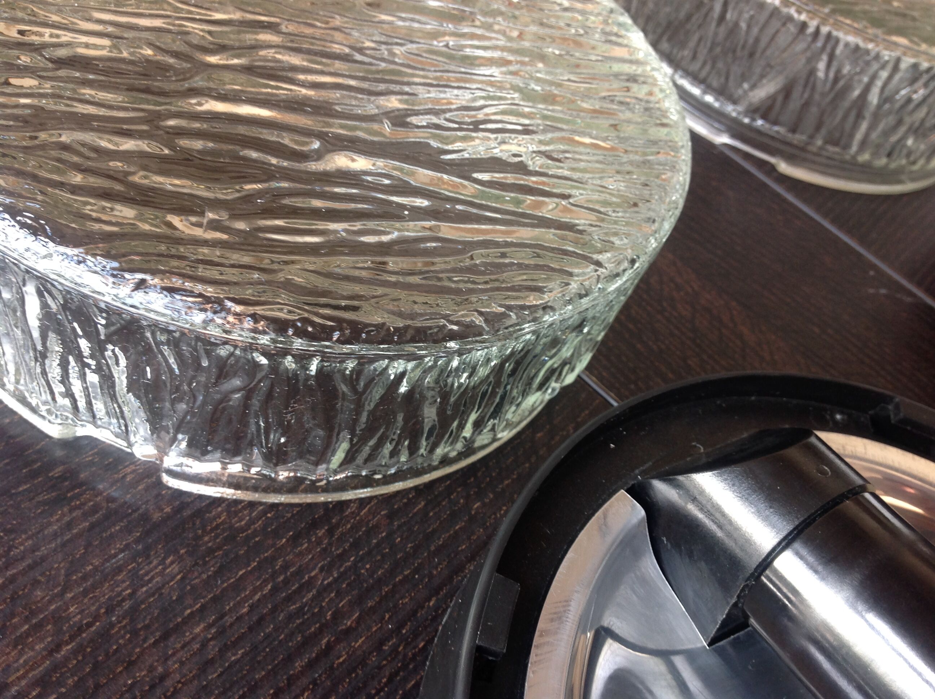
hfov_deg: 52.7
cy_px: 350
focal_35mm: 35
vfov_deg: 40.6
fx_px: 944
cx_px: 468
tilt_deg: -47.8
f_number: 2.4
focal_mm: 4.28
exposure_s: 1/15
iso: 64
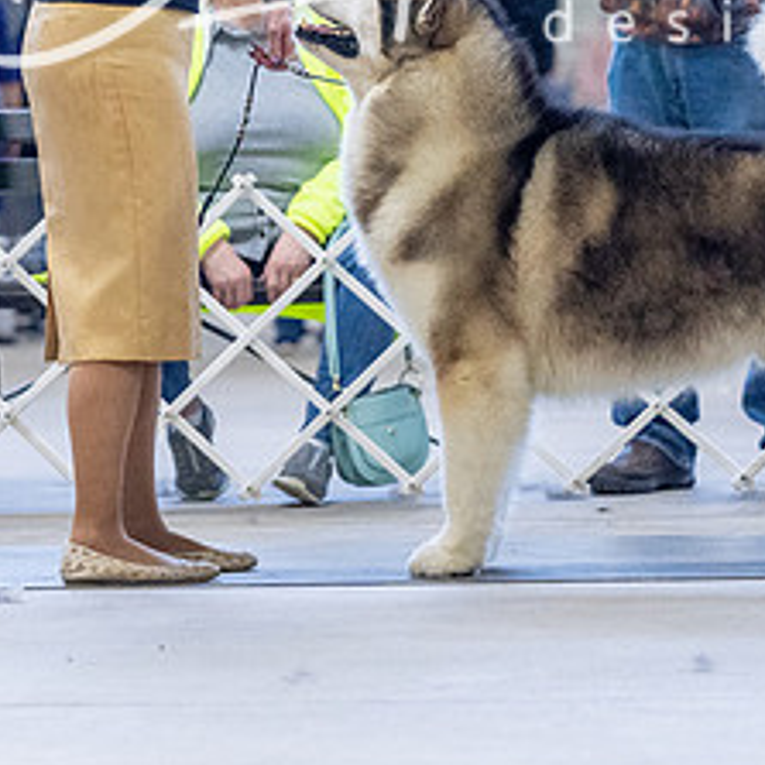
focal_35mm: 288
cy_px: 129
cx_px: 432
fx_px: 7201
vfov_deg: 6.1
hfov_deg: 6.1
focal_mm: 130
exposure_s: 1/320
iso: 6400
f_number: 4
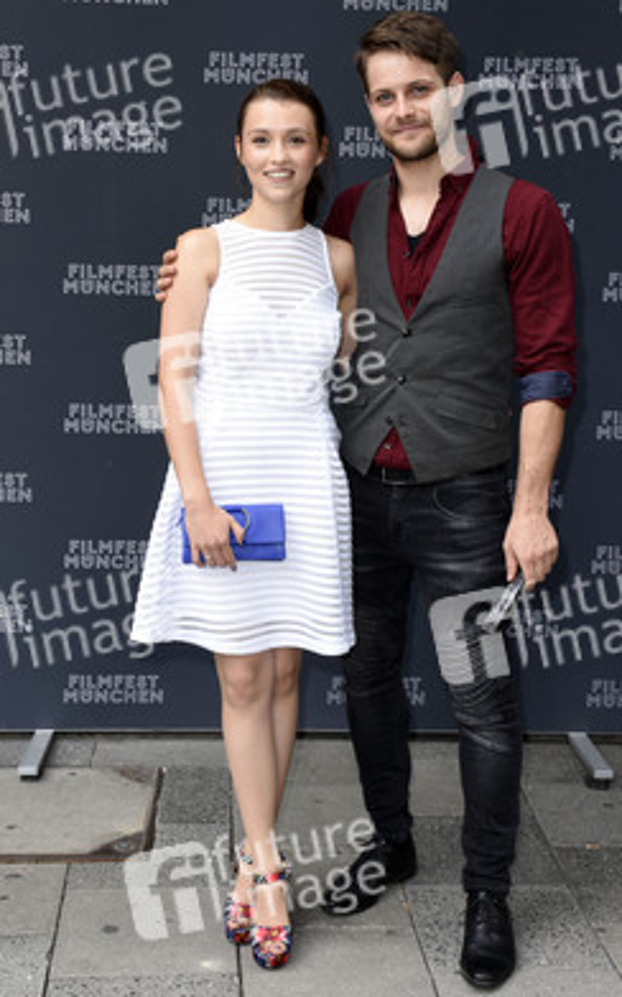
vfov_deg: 40.3
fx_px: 1358
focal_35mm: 50
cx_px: 329
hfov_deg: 25.8
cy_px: 497
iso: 400
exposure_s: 1/80
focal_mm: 32
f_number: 6.3
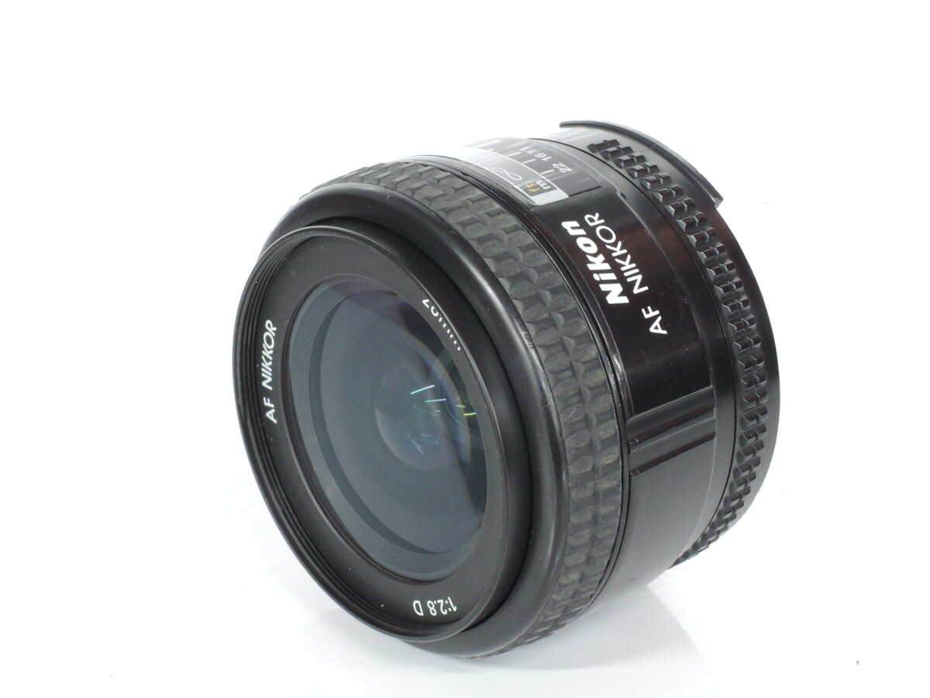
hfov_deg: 26.0
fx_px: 2015
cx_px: 465
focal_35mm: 75
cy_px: 349
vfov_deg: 19.6
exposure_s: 1/10
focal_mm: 16
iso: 800
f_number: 7.3
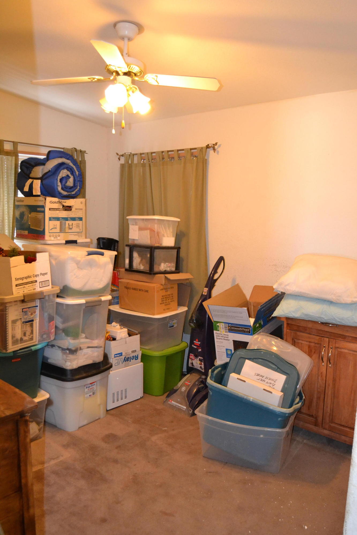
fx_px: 446
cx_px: 178
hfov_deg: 43.6
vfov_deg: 61.9
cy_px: 268
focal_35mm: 30
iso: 3200
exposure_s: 1/60
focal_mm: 20
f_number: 3.5
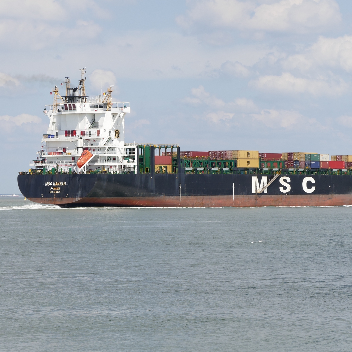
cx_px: 209
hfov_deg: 10.9
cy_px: 176
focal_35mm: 161
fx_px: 1852
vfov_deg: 10.9
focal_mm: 45.89
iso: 125
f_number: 6.3
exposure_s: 1/640
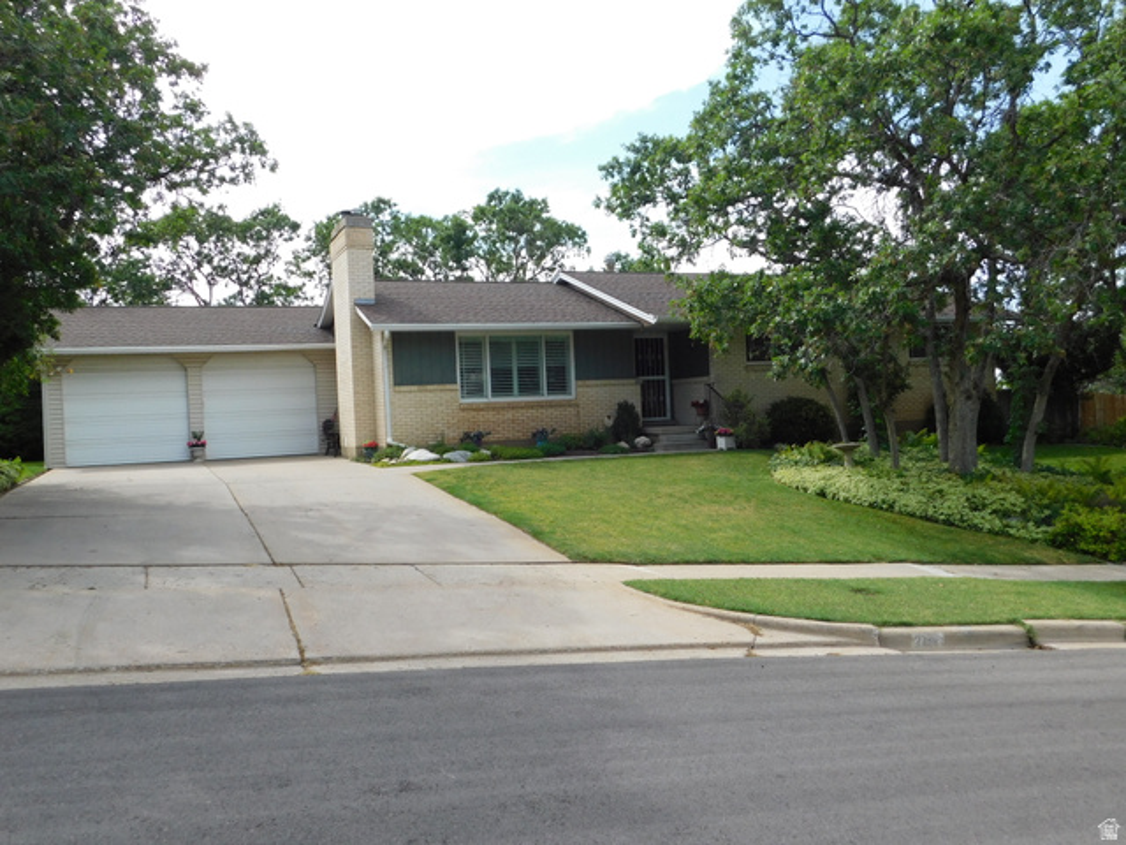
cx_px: 563
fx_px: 976
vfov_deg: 46.8
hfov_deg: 60.0
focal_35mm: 30
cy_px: 422
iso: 125
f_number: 3.2
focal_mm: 5.3
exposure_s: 1/640
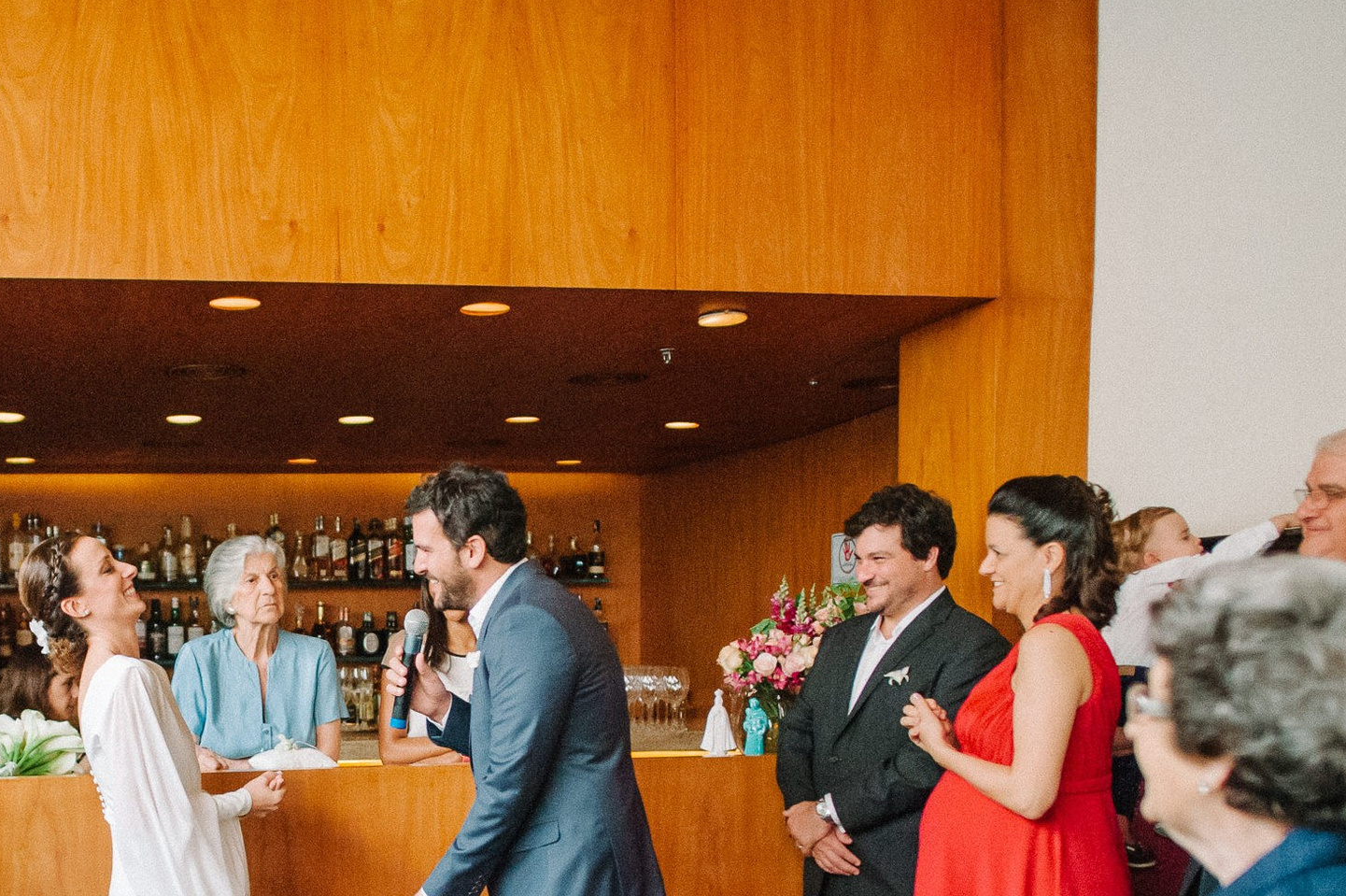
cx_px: 338
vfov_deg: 32.9
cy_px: 756
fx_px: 1457
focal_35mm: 39
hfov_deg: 47.7
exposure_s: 1/1250
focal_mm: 20
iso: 2500
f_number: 1.8
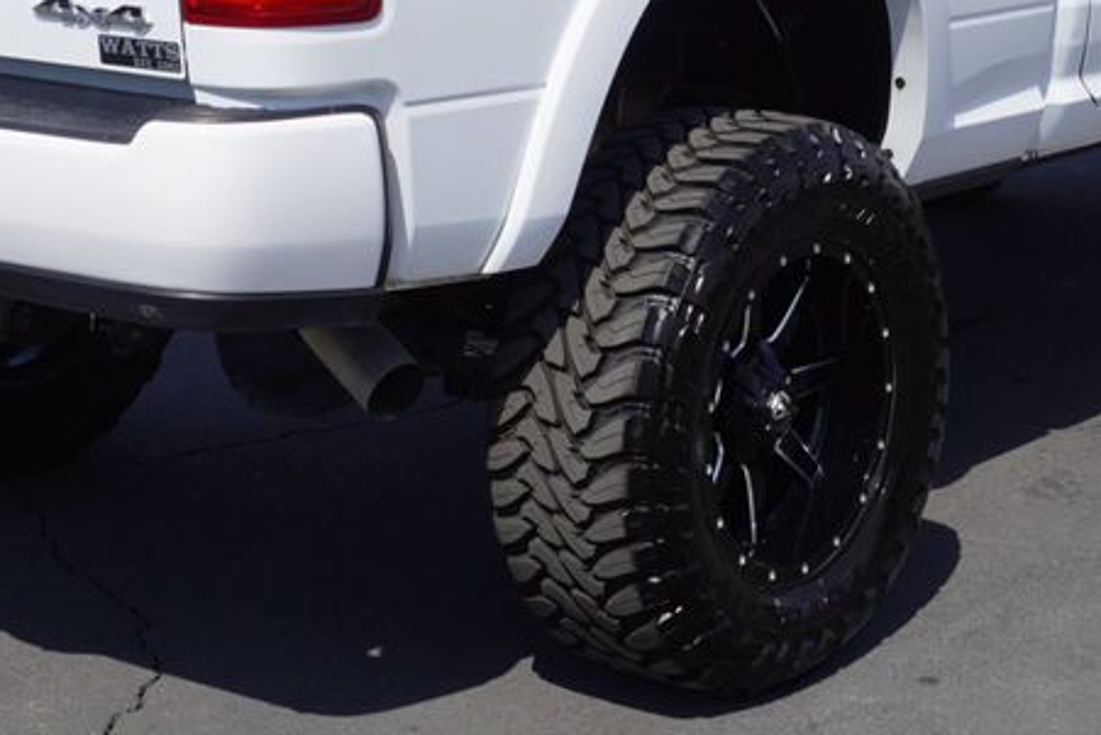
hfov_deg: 23.9
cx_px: 537
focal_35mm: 85
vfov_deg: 15.8
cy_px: 27
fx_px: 2604
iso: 100
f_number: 11
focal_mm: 25
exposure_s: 1/200
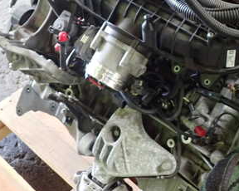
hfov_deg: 30.8
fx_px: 431
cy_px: 27
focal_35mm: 61
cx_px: 159
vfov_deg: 24.4
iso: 640
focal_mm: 5.4
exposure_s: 1/30
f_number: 2.3
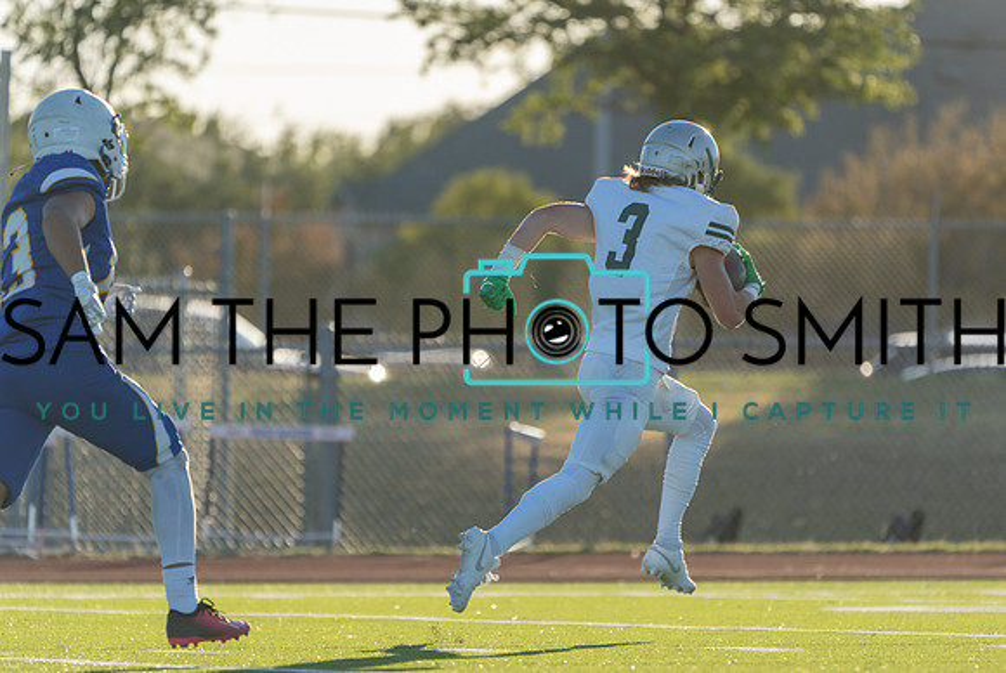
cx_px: 544
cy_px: 363
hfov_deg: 5.0
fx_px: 11430
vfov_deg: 3.4
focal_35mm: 409
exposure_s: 1/1250
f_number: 5.6
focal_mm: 364
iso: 500
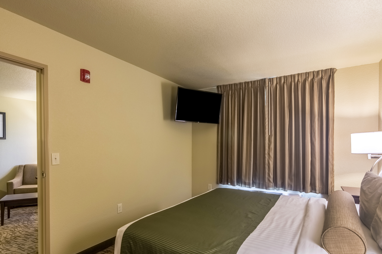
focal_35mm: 19
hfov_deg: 88.2
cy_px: 131
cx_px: 183
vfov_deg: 65.7
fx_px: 197
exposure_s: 1/40
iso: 800
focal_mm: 11
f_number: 8
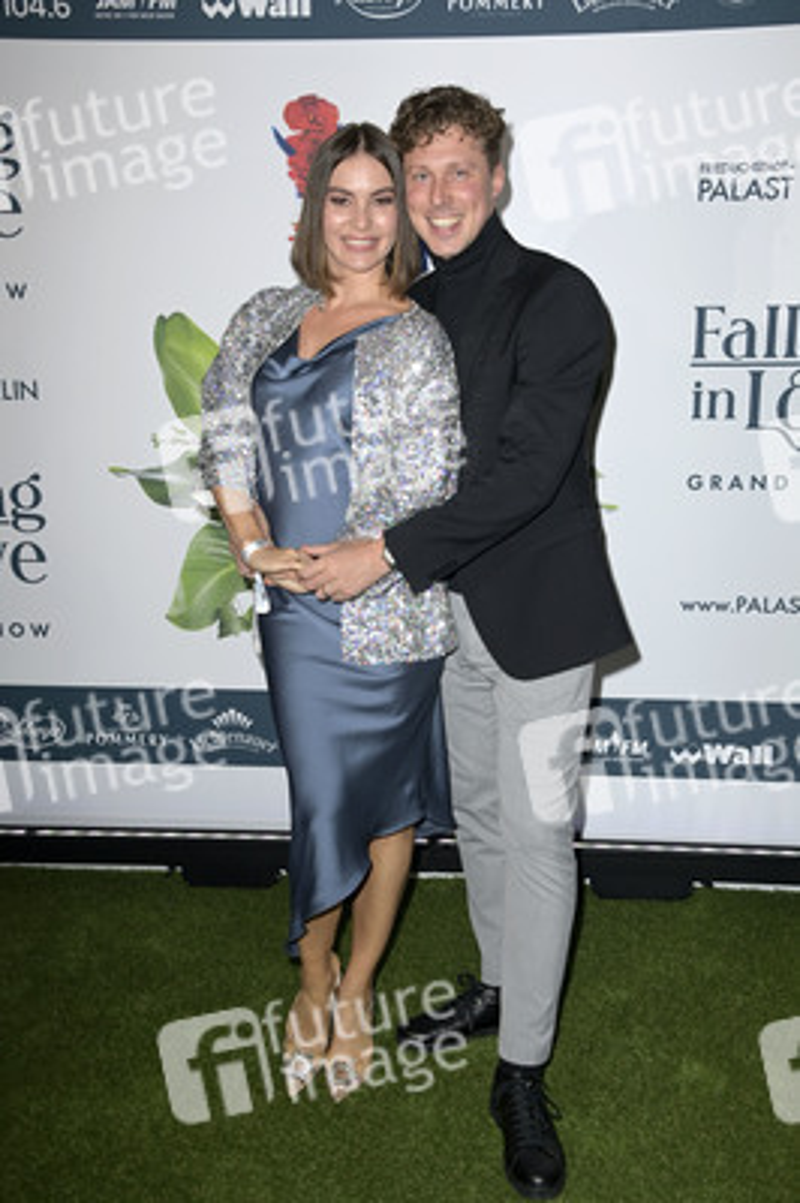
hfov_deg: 29.8
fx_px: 1502
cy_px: 602
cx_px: 400
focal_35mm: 45
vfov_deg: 43.6
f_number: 6.3
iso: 640
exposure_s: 1/250
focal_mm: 45
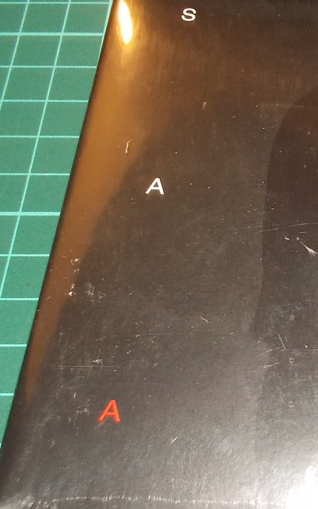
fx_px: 762
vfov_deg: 36.8
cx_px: 395
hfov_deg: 21.6
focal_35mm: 55
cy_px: 291
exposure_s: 1/30
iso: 200
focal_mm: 4.1
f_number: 3.3
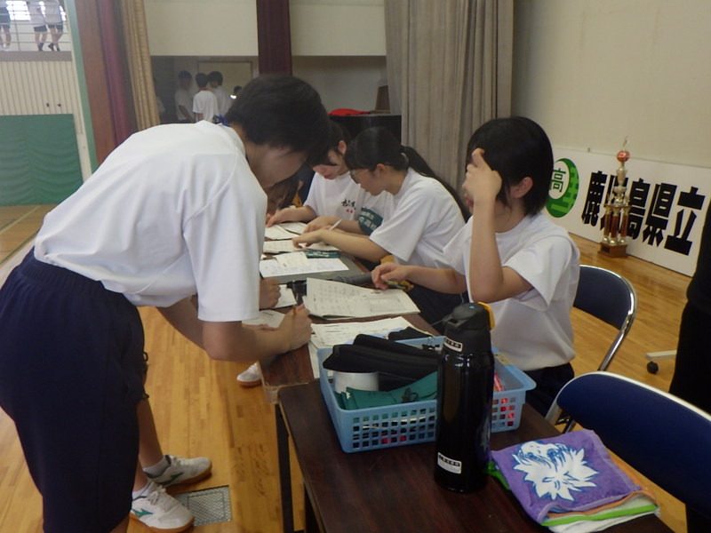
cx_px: 356
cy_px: 266
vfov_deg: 49.7
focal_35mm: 28
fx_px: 575
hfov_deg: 63.4
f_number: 3.5
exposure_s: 1/45
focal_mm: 5
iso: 250
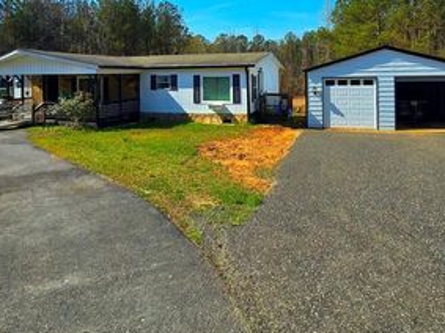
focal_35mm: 23
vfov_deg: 54.8
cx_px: 263
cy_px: 67
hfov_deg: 73.3
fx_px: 296
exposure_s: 1/2500
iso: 50
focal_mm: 2.2
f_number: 2.2
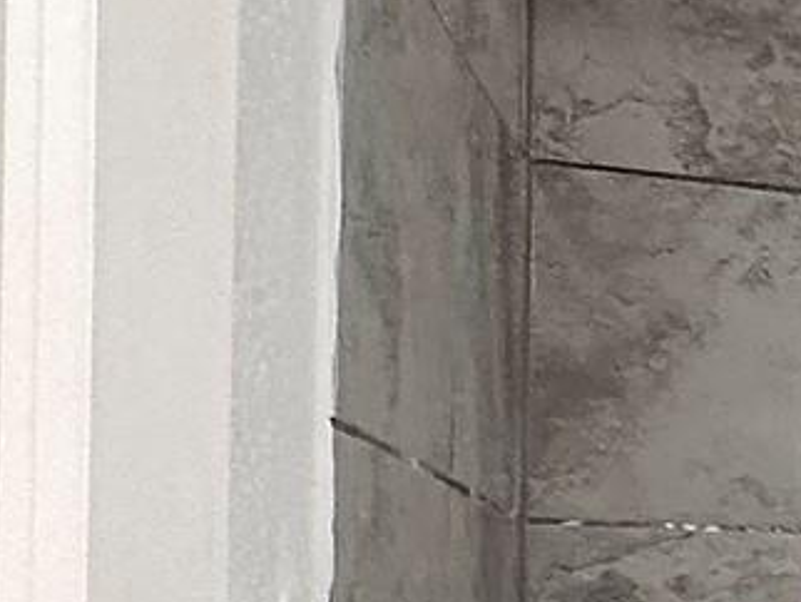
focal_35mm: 89
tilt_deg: +0.4
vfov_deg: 16.0
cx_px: 2162
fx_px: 2061
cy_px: 697
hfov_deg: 12.9
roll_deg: -0.6
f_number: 2.2
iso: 320
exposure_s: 1/120
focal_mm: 2.22
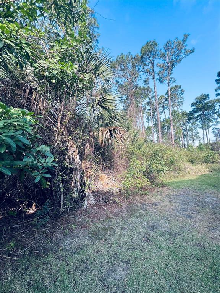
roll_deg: +0.5
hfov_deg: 89.9
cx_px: 110
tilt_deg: +6.5
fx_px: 110
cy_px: 146
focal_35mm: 13
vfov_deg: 106.2
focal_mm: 1.57
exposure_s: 1/302
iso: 32
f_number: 1.8
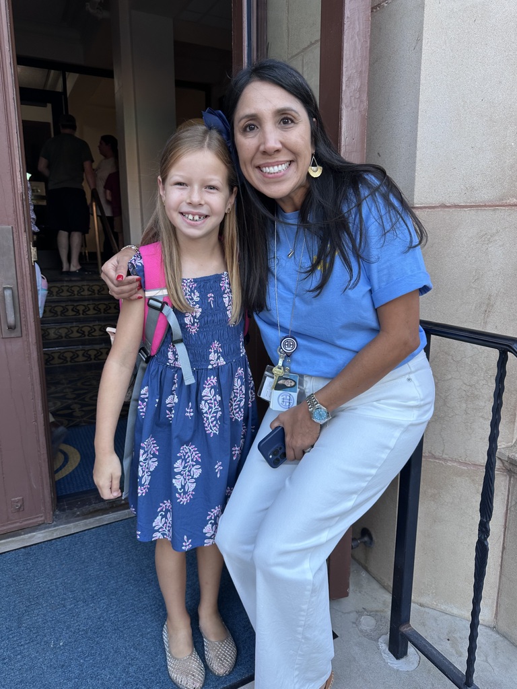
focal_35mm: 24
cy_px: 344
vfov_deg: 71.6
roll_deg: -0.4
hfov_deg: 56.8
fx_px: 478
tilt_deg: -10.2
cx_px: 258
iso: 80
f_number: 1.78
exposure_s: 1/121
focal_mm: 6.86
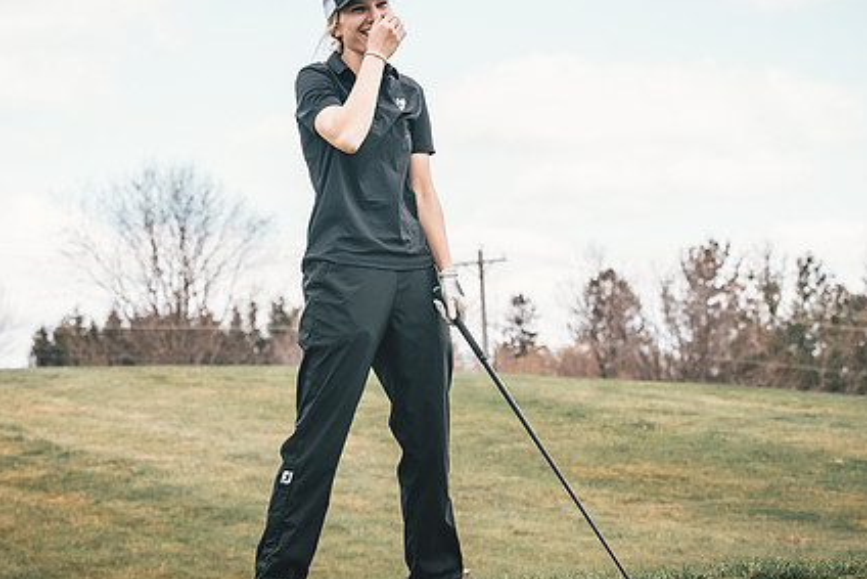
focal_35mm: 135
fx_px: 3252
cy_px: 247
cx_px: 397
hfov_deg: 15.2
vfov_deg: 10.2
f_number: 6.3
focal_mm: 95
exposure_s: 1/1000
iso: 640
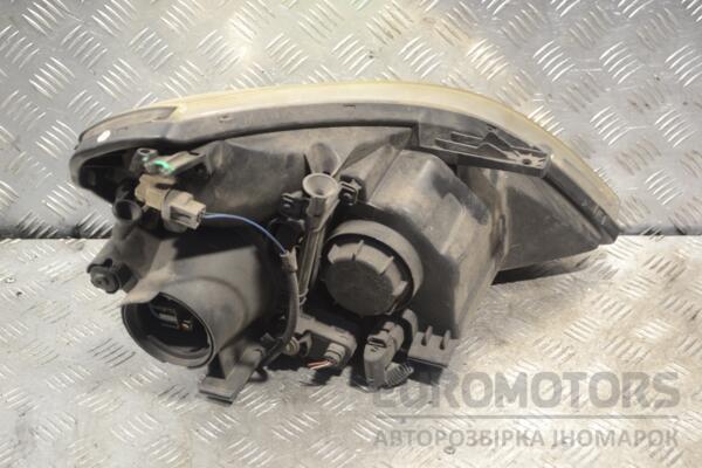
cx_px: 351
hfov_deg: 33.4
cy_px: 234
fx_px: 1170
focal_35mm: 60
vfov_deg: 22.6
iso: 360
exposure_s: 1/30
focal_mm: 40
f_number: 5.3
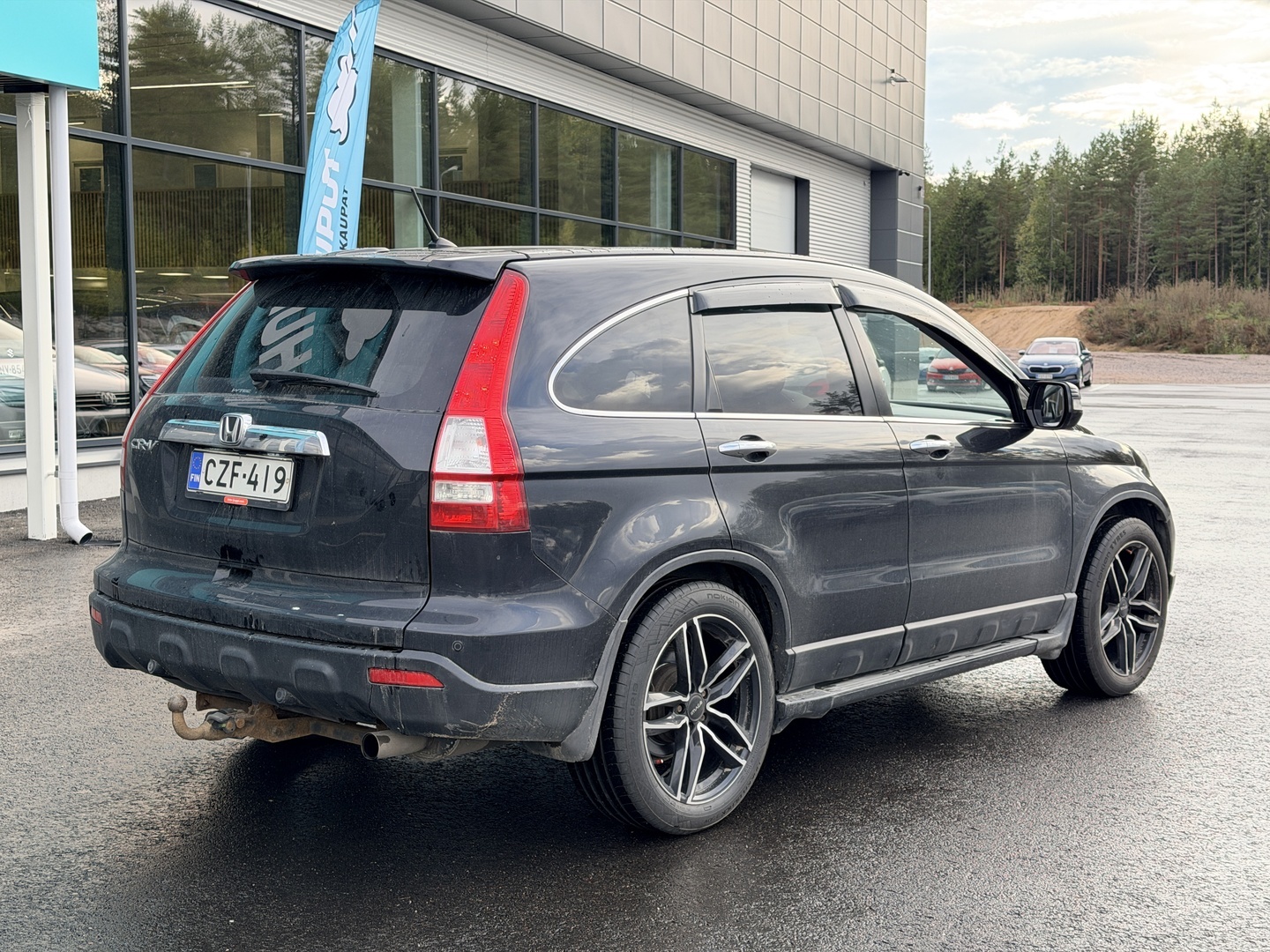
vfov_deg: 30.3
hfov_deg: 39.7
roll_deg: +0.1
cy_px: 476
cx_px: 635
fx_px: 1761
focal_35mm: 48
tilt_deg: -4.5
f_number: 1.78
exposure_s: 1/368
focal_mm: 6.76
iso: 64
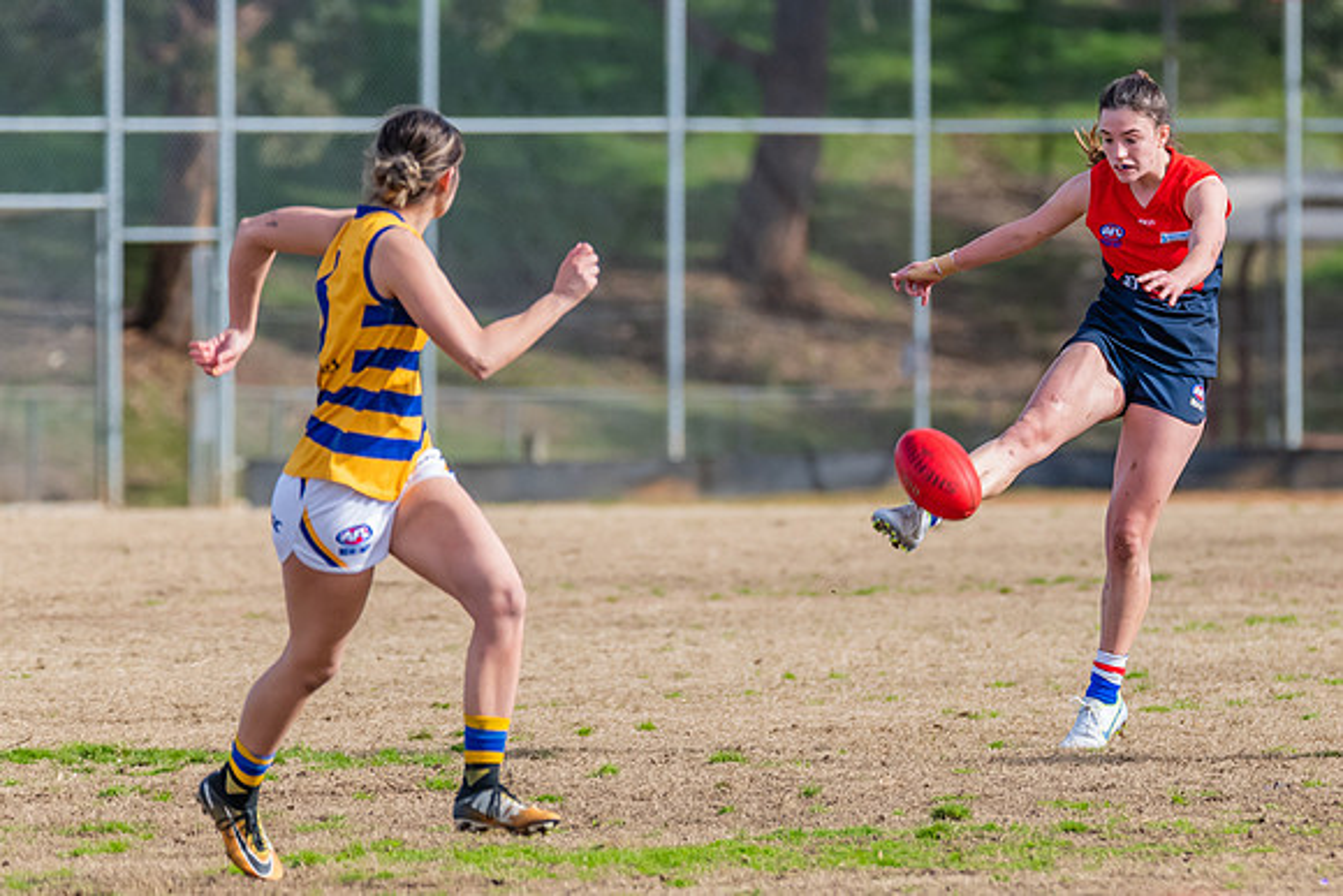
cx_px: 1107
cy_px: 450
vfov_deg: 2.2
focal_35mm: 613
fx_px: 22859
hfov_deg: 3.4
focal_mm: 350
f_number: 8
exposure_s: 1/1600
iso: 800
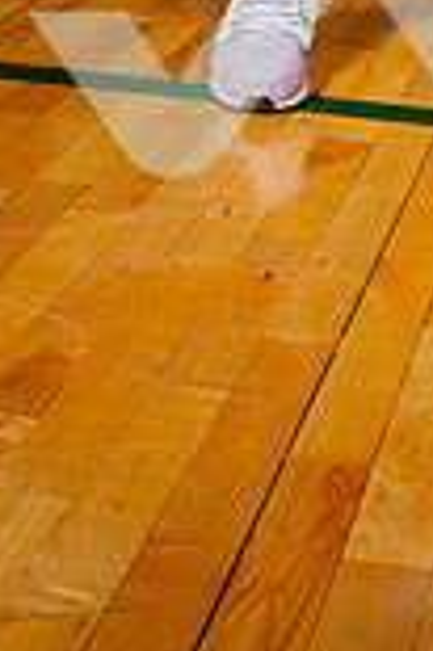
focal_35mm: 87
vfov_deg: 20.8
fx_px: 1573
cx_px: 593
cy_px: -248
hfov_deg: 14.8
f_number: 8
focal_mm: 30
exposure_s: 1/250
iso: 250
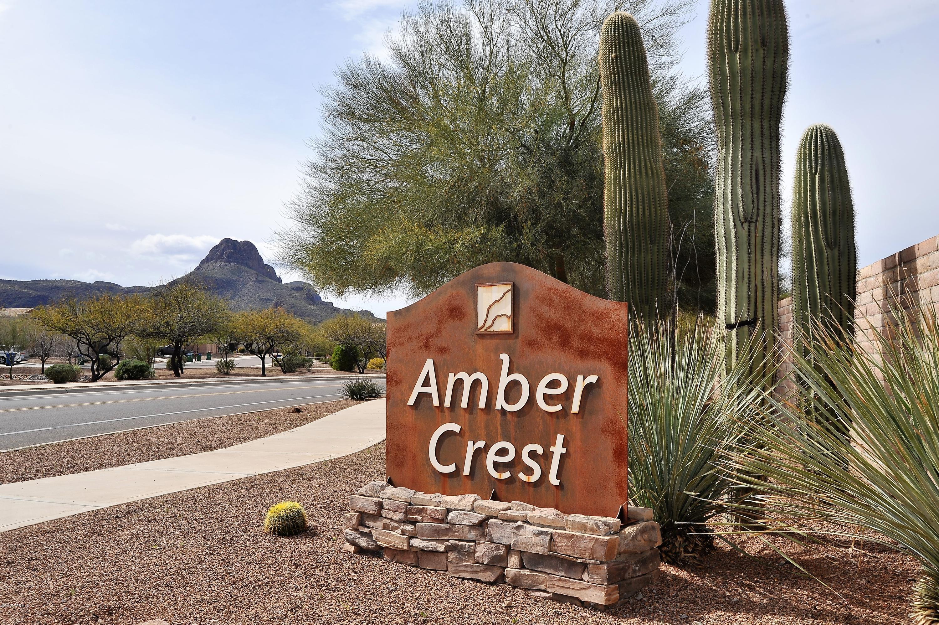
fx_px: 912
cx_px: 470
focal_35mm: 35
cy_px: 312
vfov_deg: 37.8
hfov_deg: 54.5
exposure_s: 1/200
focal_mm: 35
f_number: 14
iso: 200
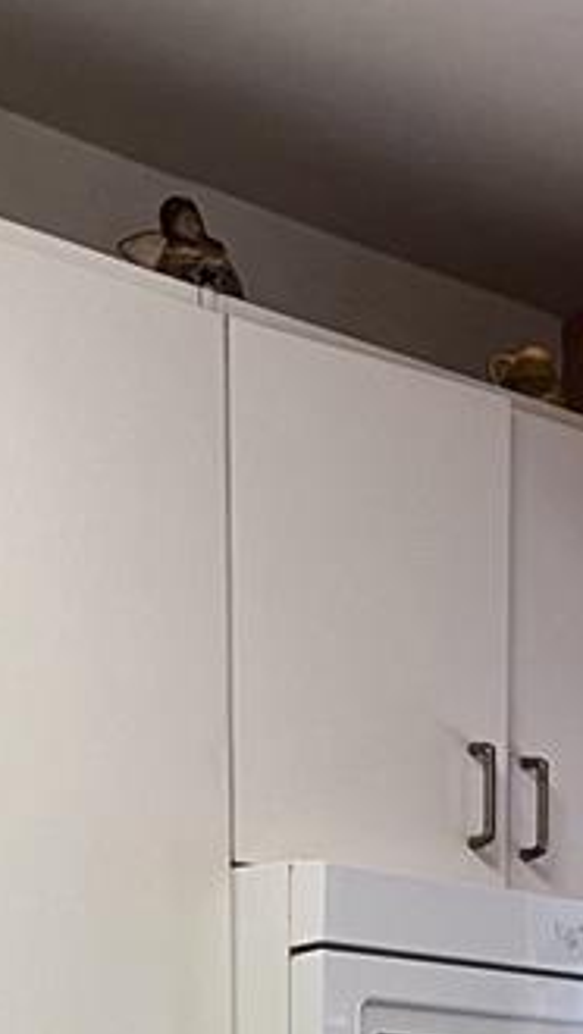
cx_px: 492
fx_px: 2826
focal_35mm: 103
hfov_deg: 11.7
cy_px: 1792
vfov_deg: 17.4
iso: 160
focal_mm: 5.7
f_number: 1.5
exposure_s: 1/60
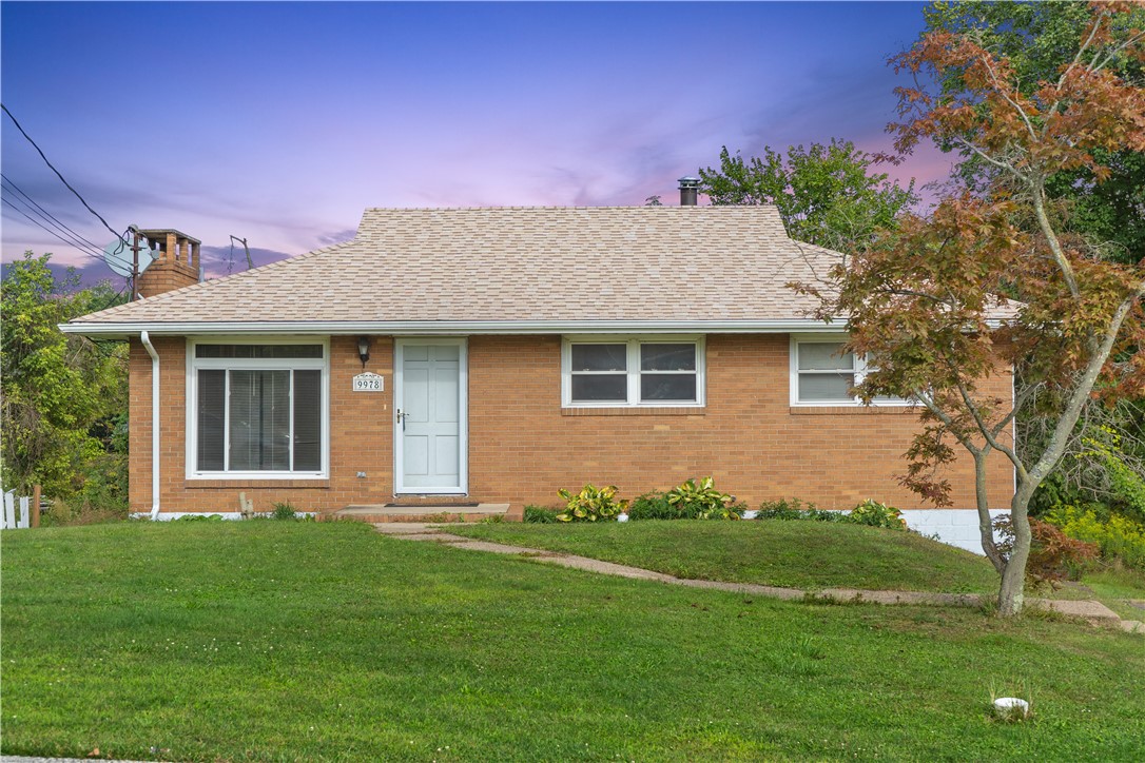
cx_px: 572
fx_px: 1717
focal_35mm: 54
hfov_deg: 36.9
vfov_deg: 25.1
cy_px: 382
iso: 125
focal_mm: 54
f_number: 8
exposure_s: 1/320
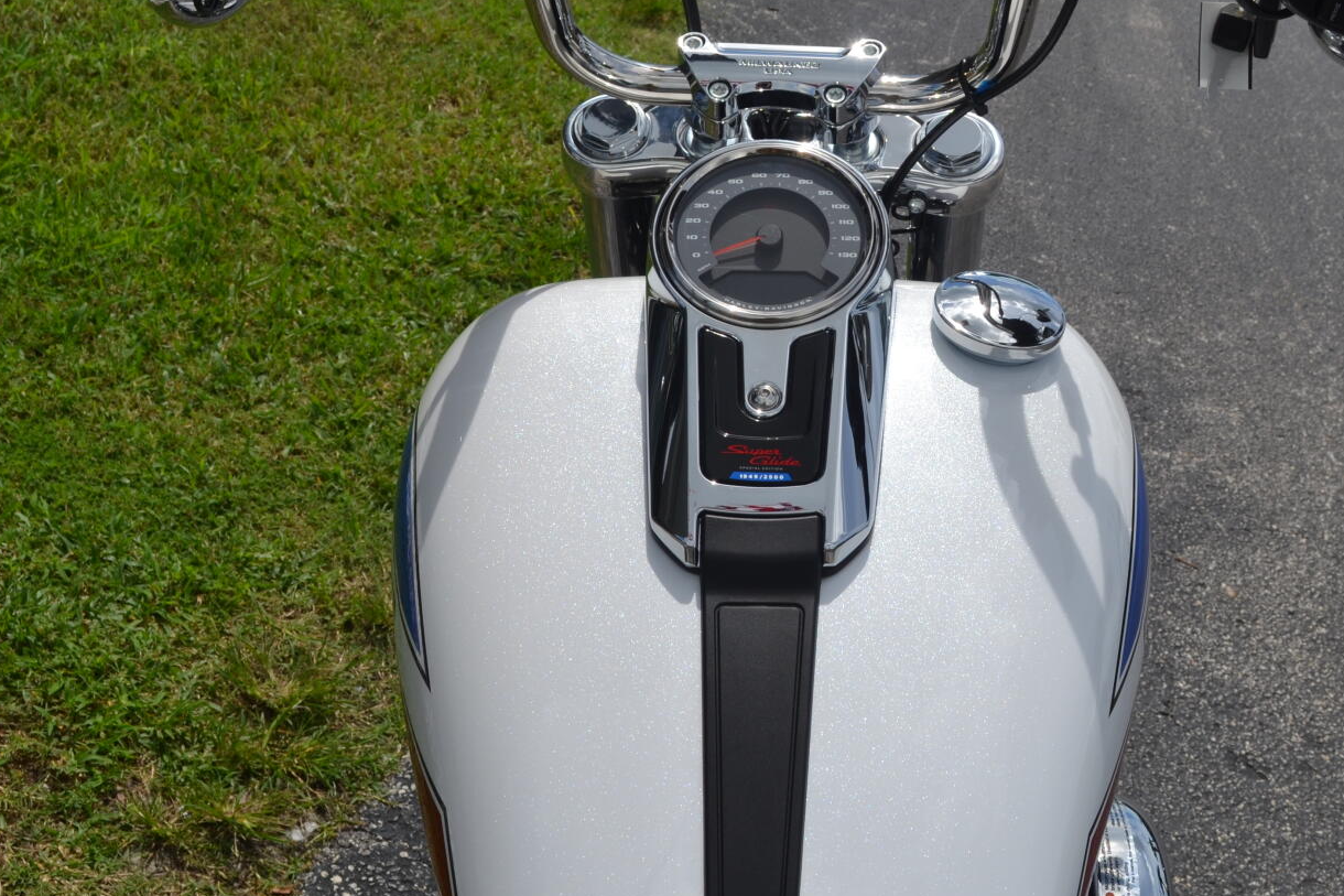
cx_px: 770
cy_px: 340
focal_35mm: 59
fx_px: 2202
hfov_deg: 33.9
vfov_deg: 22.9
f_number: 9
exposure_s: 1/320
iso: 100
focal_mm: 24
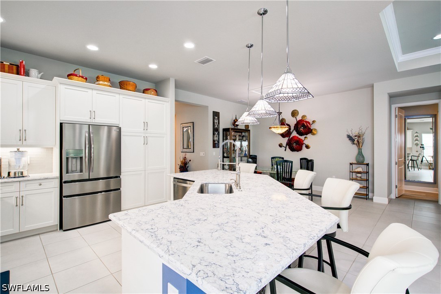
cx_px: 220
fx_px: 196
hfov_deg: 96.7
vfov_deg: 73.8
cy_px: 147
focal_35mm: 16
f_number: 8
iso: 400
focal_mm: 16
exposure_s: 1/5
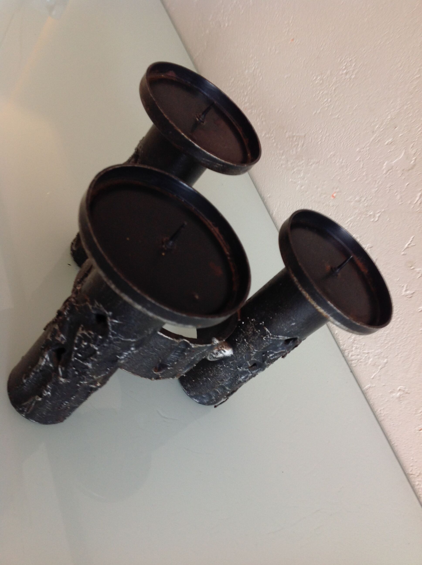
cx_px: 211
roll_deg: -44.9
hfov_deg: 40.6
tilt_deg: -36.4
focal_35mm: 35
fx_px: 570
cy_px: 282
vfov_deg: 52.7
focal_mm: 4.28
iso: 64
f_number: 2.4
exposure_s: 1/15
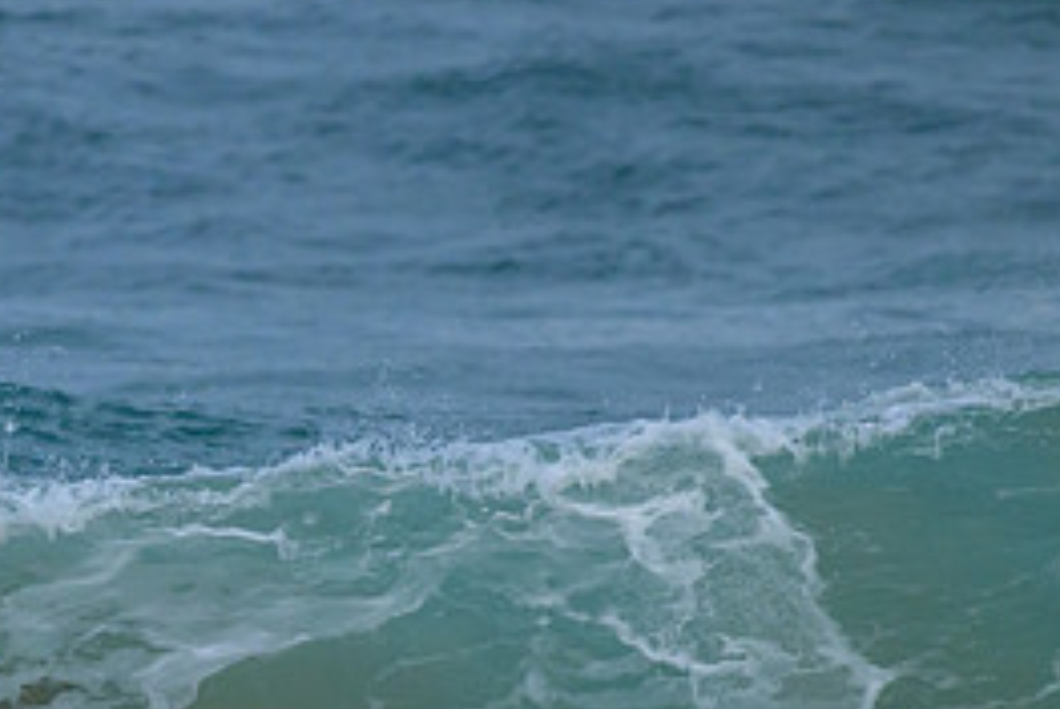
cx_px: 105
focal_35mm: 2476
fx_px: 72984
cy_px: 754
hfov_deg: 0.8
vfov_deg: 0.6
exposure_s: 1/2000
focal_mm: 1120
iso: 2800
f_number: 9
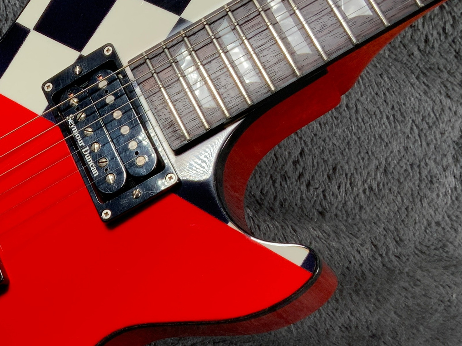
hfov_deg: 25.8
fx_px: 974
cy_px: 267
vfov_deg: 20.0
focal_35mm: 73
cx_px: 44
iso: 25
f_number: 1.8
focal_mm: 3
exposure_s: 1/156
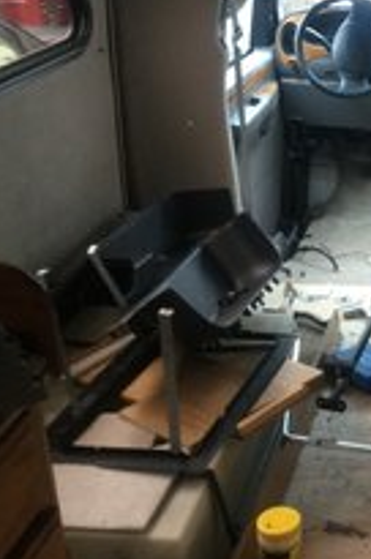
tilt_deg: -22.6
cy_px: 286
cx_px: 524
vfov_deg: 31.9
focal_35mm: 63
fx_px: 977
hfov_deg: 19.3
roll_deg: -0.7
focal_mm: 3.3
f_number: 2.4
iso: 80
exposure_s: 1/30
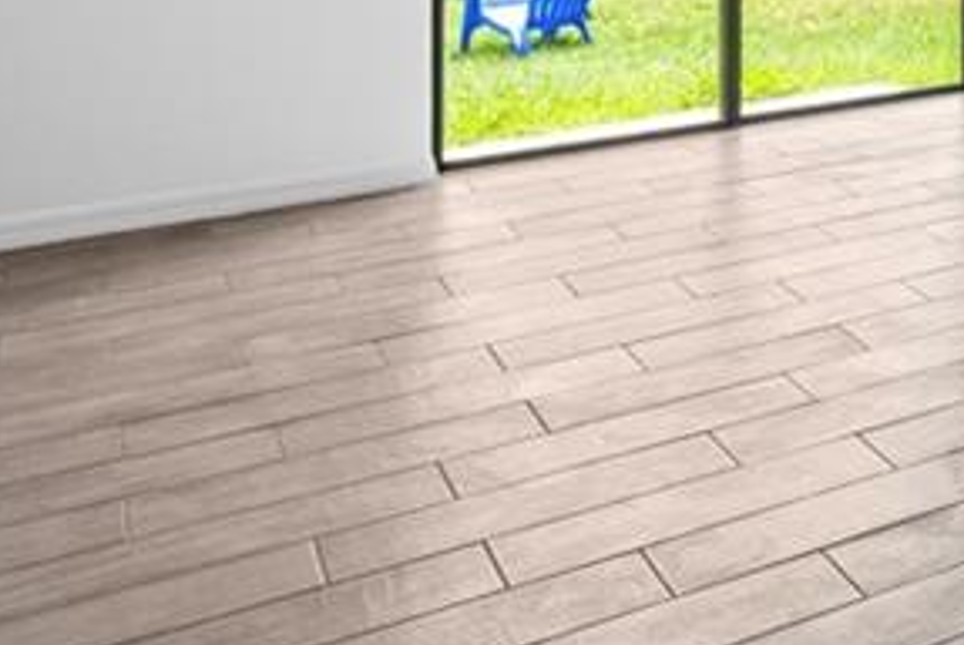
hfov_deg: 24.9
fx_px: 1528
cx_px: 1518
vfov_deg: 21.0
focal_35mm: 57
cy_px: -262
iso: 400
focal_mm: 16
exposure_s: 1/60
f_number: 8
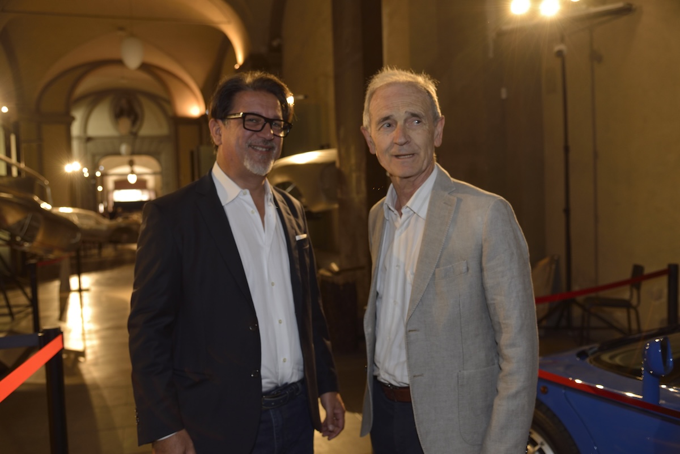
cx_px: 340
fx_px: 642
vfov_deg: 38.9
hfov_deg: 55.8
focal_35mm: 34
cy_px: 227
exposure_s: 1/60
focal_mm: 34
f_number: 4
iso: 800
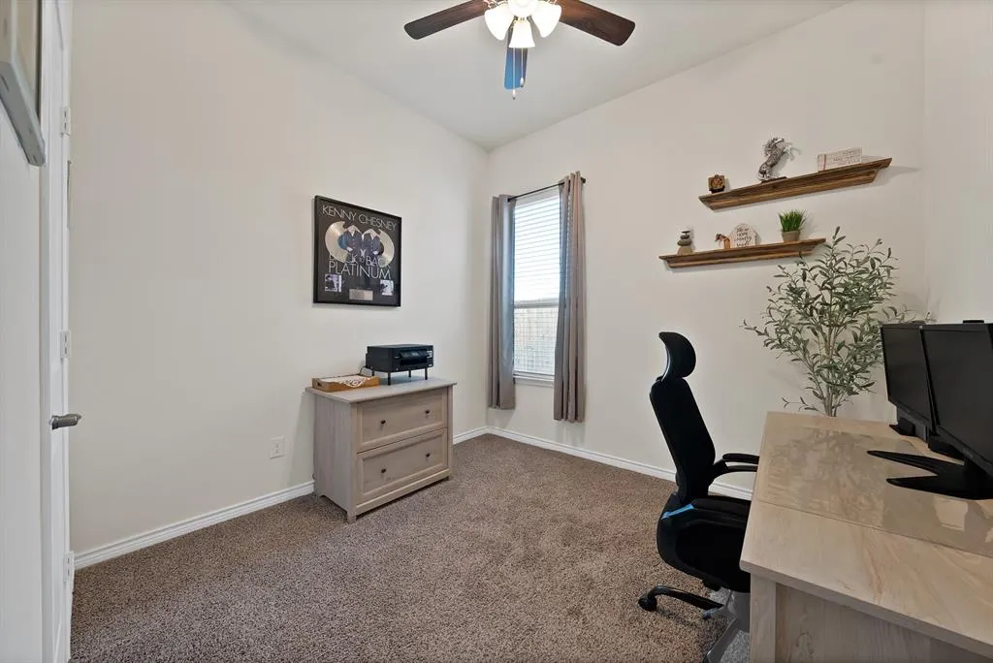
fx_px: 331
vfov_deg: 90.1
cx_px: 496
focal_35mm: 12
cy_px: 332
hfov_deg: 112.6
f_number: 8
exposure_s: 1/3
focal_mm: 12
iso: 640
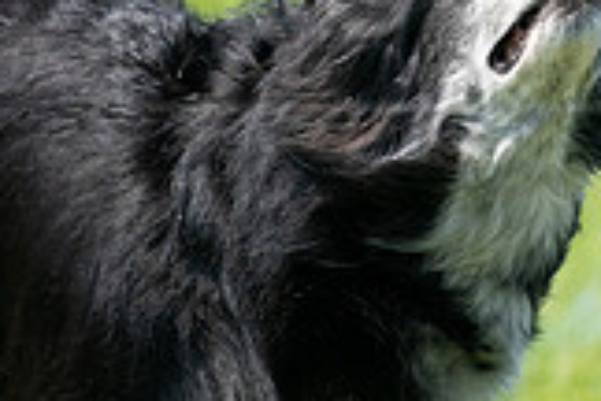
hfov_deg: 1.9
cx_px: 467
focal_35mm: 1094
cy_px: 54
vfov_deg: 1.3
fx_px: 18262
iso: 1600
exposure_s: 1/4000
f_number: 6.3
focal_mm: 306
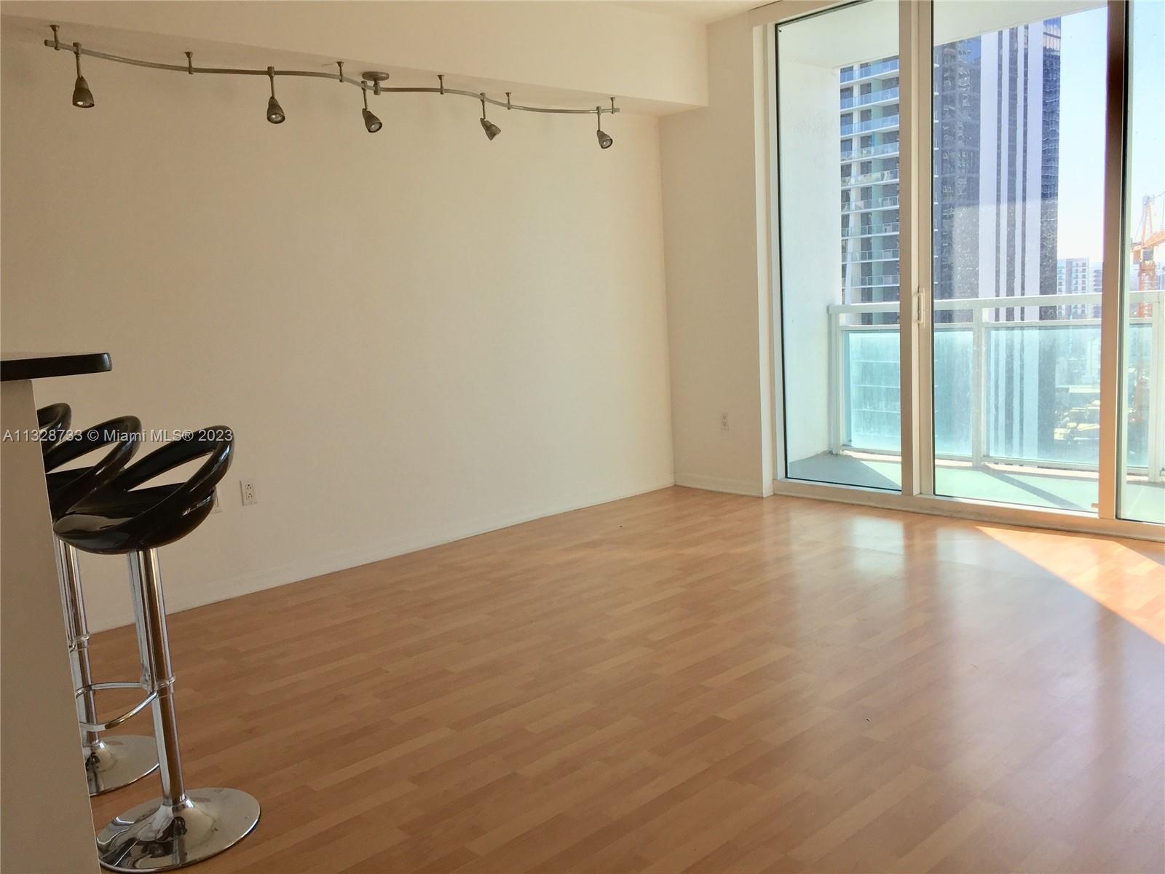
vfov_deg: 48.2
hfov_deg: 61.7
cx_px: 582
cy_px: 437
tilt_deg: -8.1
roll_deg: +2.8
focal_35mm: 29
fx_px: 976
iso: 32
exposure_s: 1/347
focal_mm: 4.15
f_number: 2.2
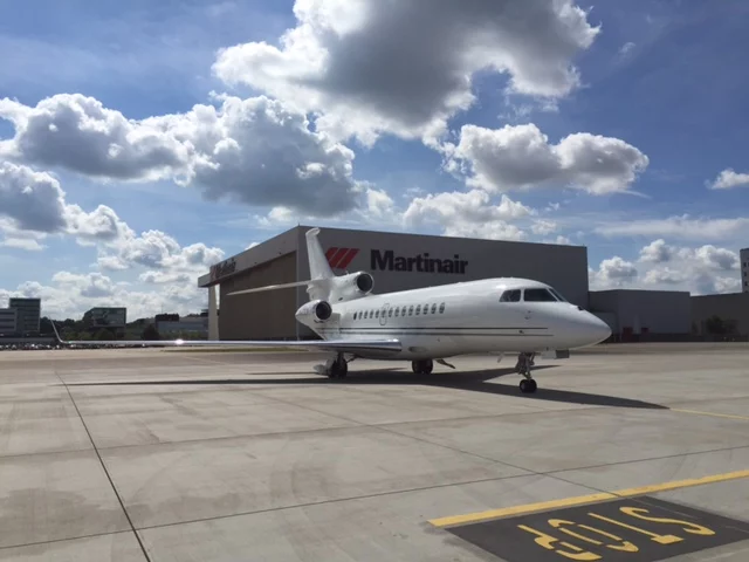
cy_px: 281
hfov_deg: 61.7
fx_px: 627
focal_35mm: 29
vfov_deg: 48.2
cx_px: 374
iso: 32
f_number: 2.2
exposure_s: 1/7937
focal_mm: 4.15
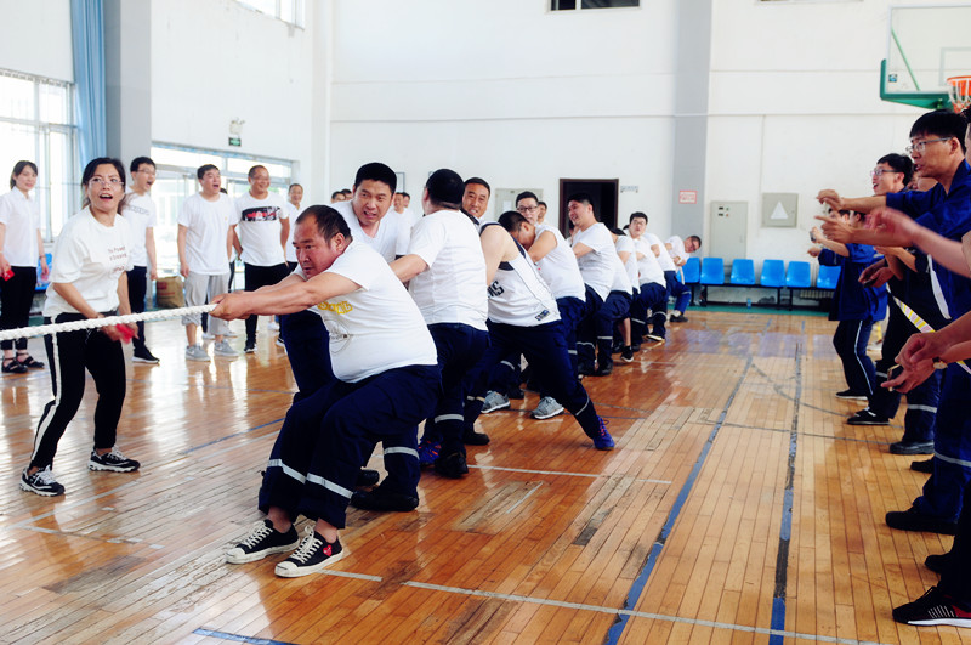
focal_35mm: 36
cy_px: 322
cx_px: 486
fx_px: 970
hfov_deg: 53.2
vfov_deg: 36.8
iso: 200
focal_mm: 24
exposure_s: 1/160
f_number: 2.8
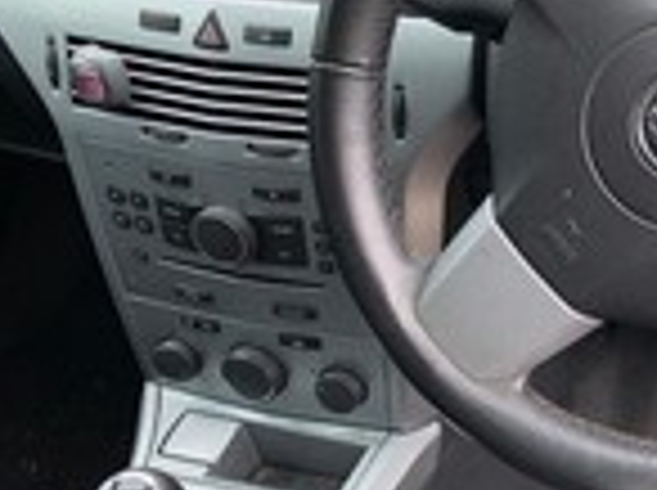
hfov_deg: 26.9
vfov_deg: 21.8
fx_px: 1270
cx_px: 706
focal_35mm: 67
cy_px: 198
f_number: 1.8
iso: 25
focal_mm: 4
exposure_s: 1/120
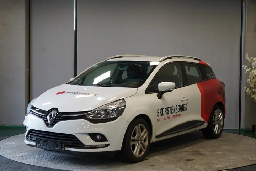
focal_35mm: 67
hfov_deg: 30.1
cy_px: 86
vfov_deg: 20.3
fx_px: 476
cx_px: 128
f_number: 5.6
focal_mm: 67
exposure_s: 1/160
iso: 1250
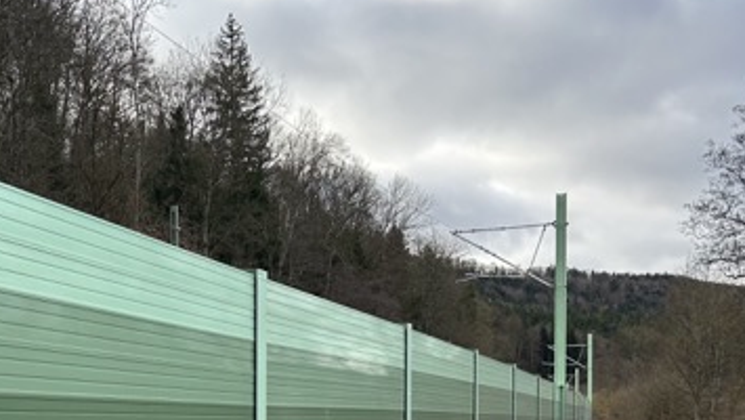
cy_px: 439
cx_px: 187
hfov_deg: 39.5
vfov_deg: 22.4
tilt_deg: -0.8
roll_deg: +0.4
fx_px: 1008
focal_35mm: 51
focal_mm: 5.7
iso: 50
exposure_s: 1/1029
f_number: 1.5
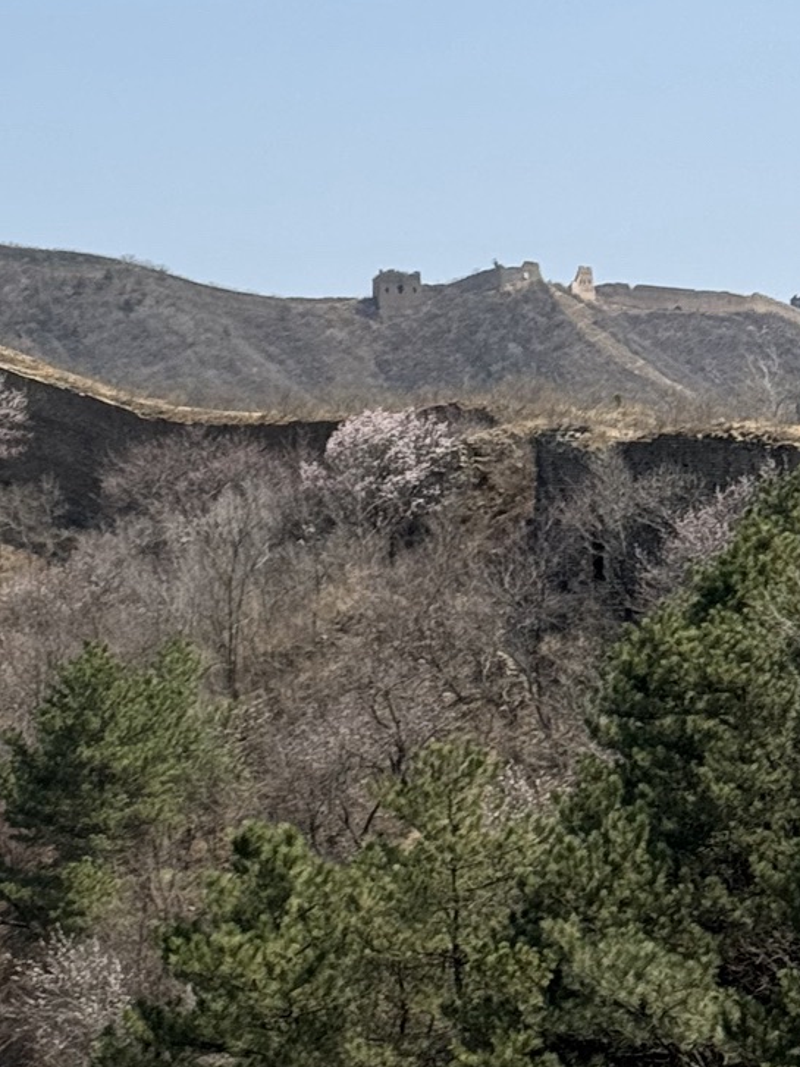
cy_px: 123
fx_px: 4069
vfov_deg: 14.8
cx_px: -216
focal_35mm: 132
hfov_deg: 11.0
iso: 64
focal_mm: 6.86
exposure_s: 1/5376
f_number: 1.78
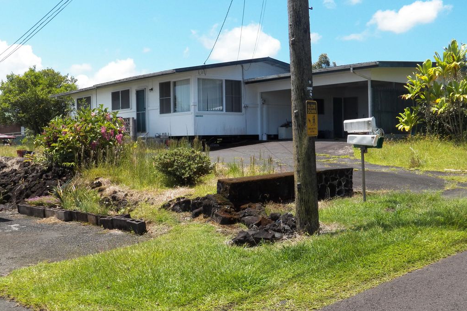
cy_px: 162
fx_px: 545
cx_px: 234
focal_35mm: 42
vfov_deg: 31.9
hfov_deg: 46.4
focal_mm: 7.1
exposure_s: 1/1000
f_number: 4
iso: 125
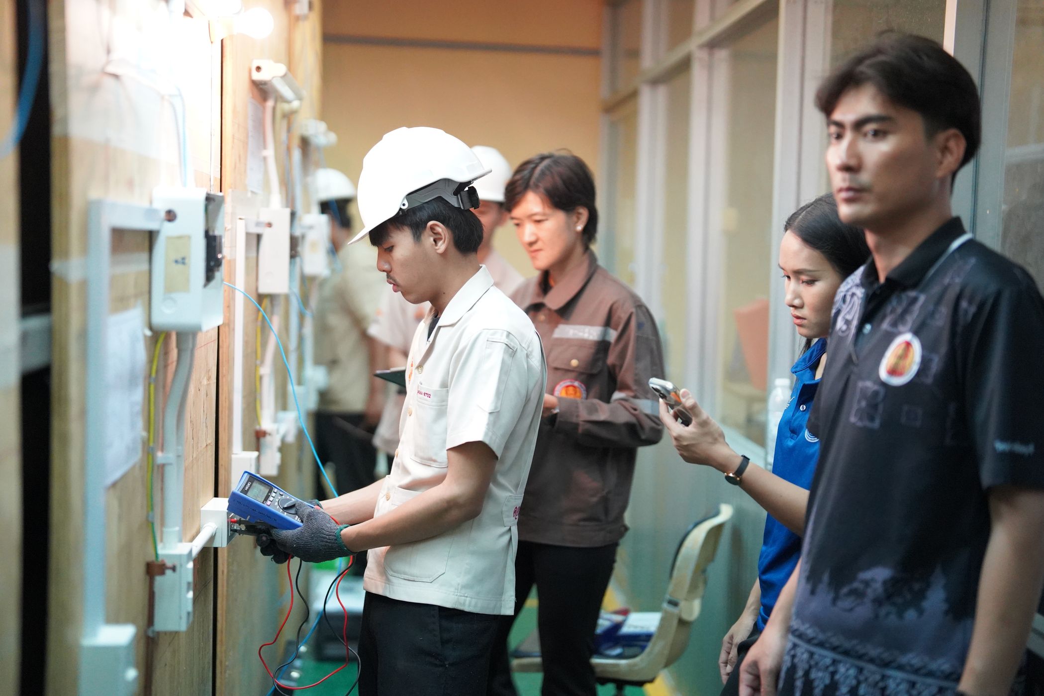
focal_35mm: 50
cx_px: 522
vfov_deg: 27.0
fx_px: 1450
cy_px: 348
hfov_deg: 39.6
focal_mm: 50
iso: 6400
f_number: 1.2
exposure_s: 1/2500
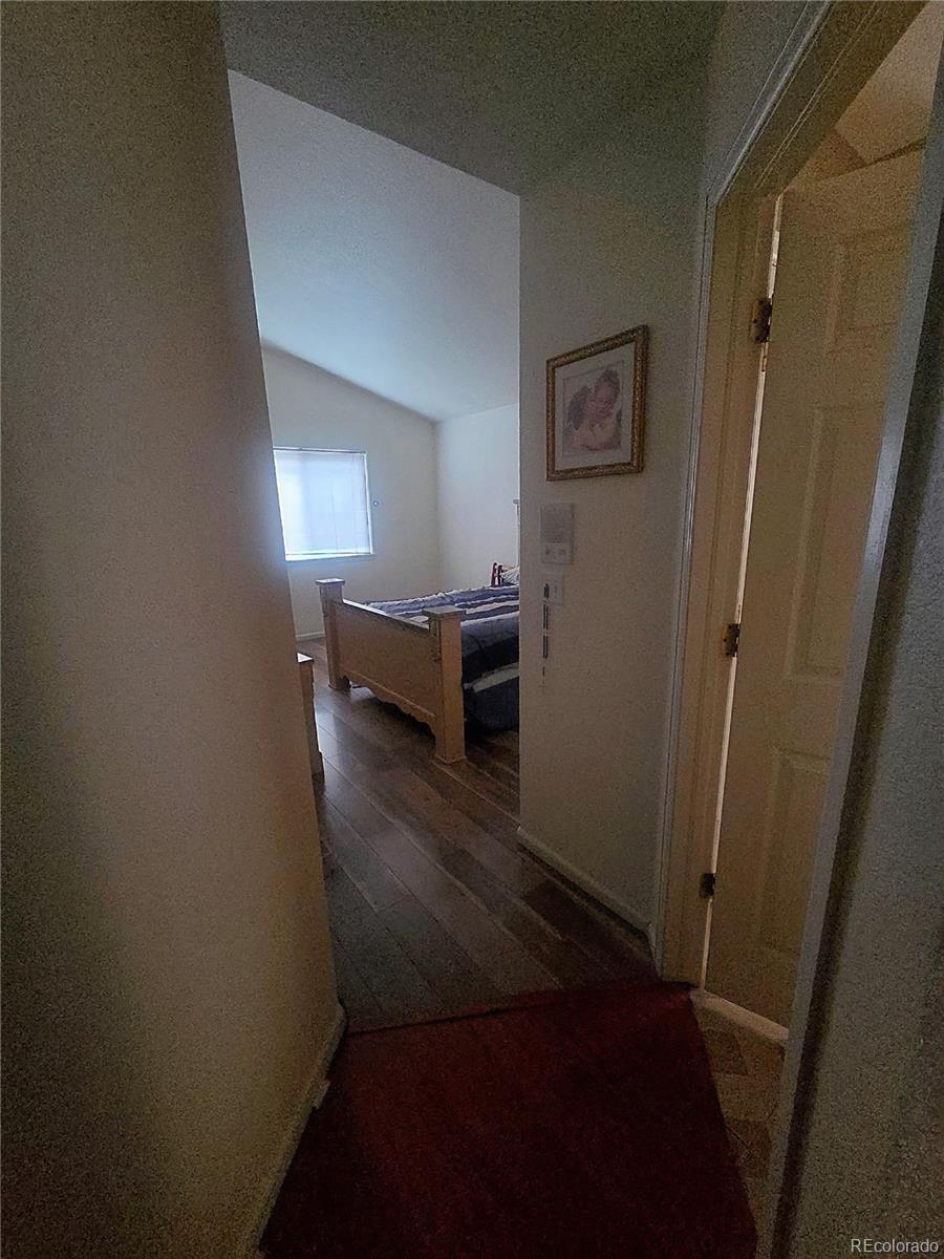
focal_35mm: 13
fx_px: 473
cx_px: 472
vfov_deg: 106.2
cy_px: 630
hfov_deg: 89.9
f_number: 2.2
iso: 1250
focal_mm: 2.2
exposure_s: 1/24
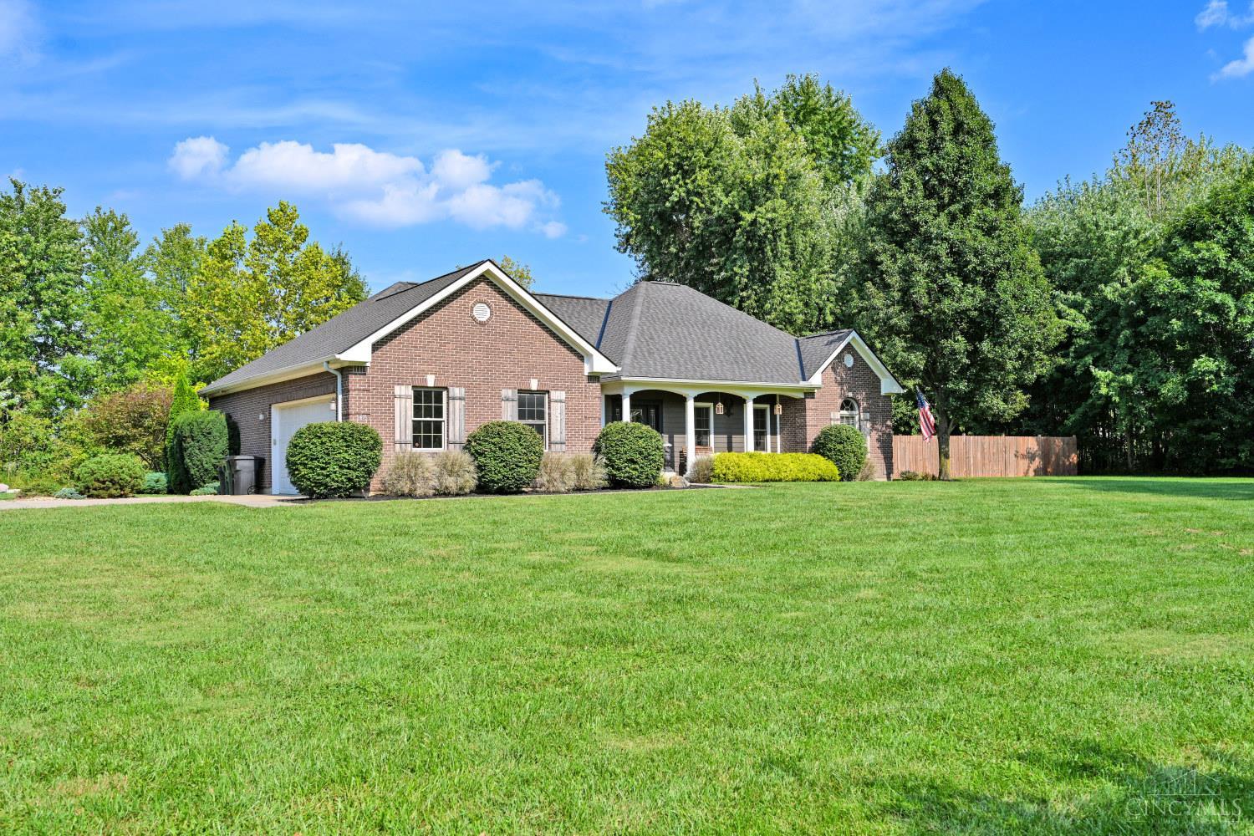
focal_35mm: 30
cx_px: 627
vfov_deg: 43.6
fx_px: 1045
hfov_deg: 61.9
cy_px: 418
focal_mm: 30
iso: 100
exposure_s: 1/400
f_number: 7.1
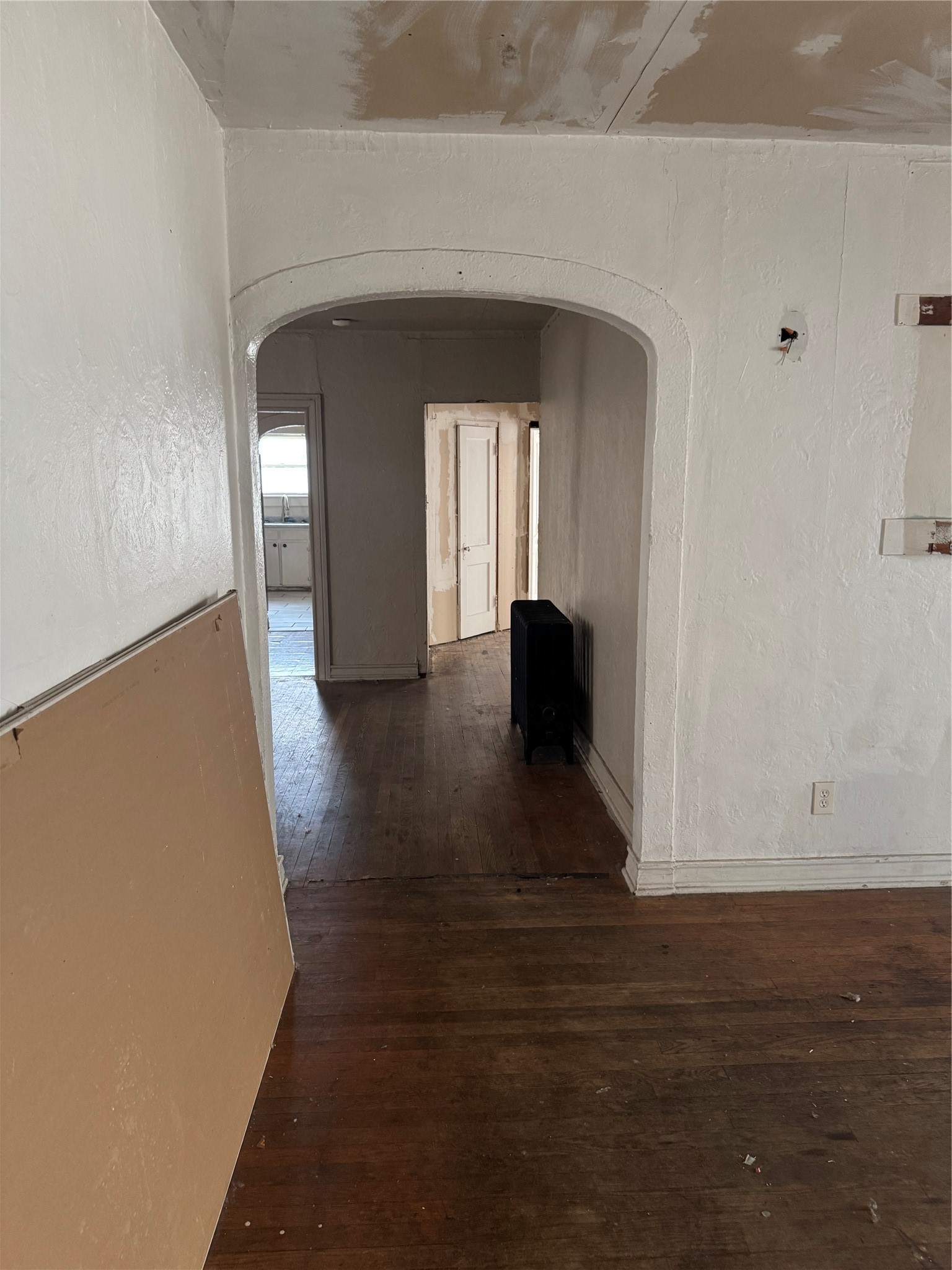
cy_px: 635
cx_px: 476
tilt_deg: -11.2
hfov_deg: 56.8
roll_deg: +0.3
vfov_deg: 71.6
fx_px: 880
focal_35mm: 24
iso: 400
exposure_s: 1/60
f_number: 1.78
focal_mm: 6.76
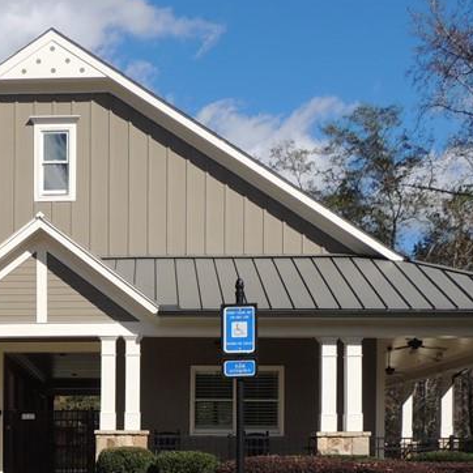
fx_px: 928
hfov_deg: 27.8
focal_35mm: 60
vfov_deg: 27.0
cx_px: 71
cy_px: 473
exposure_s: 1/1600
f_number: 3.3
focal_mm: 4.3
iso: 100
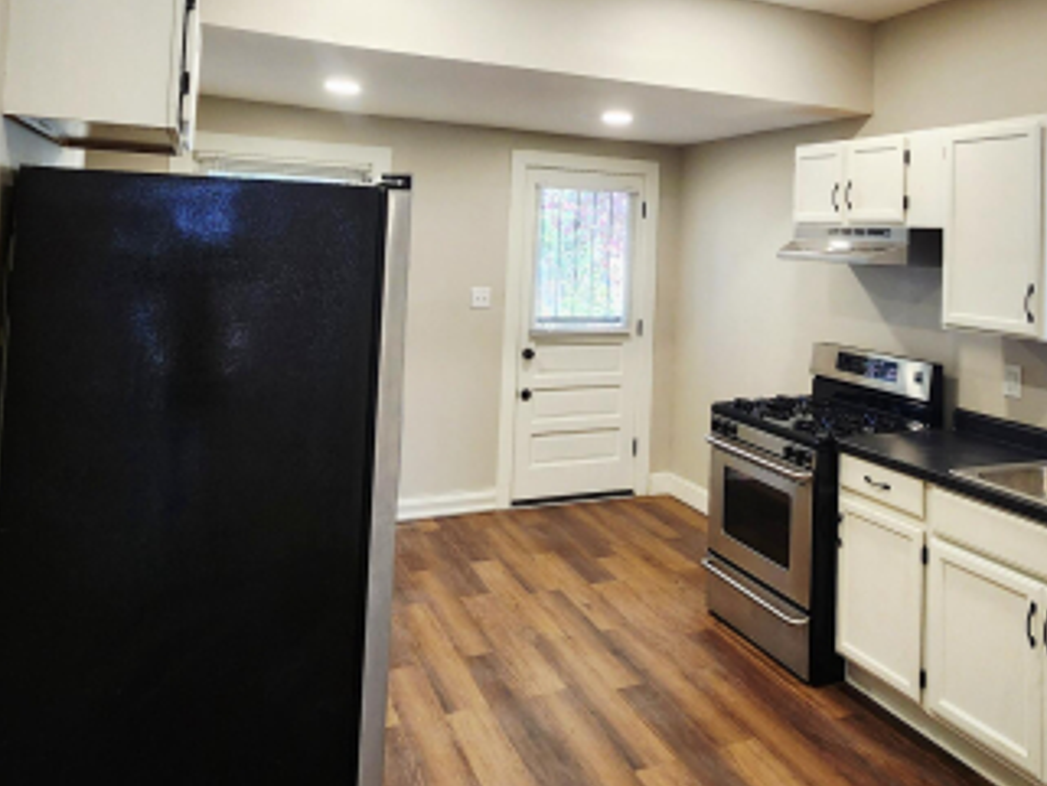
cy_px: 199
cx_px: 677
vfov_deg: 49.4
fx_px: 817
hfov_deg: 64.0
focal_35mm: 27
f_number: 2.2
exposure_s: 1/60.2
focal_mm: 2.2
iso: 160
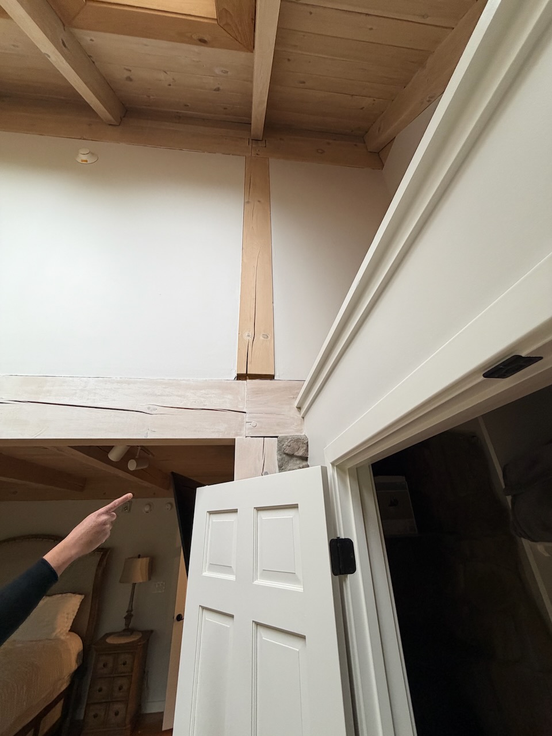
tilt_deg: +27.8
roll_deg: +1.9
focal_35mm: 14
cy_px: 368
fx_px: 298
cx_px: 276
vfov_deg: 102.1
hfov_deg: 85.7
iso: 200
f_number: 2.2
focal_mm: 2.22
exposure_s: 1/121
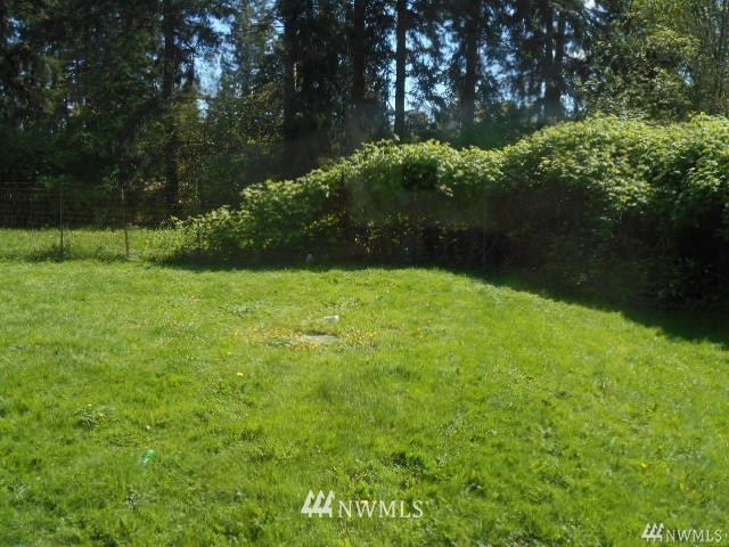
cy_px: 274
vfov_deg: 35.1
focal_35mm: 41
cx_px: 364
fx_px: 863
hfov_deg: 45.8
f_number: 3.9
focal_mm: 7.2
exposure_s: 1/320
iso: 80
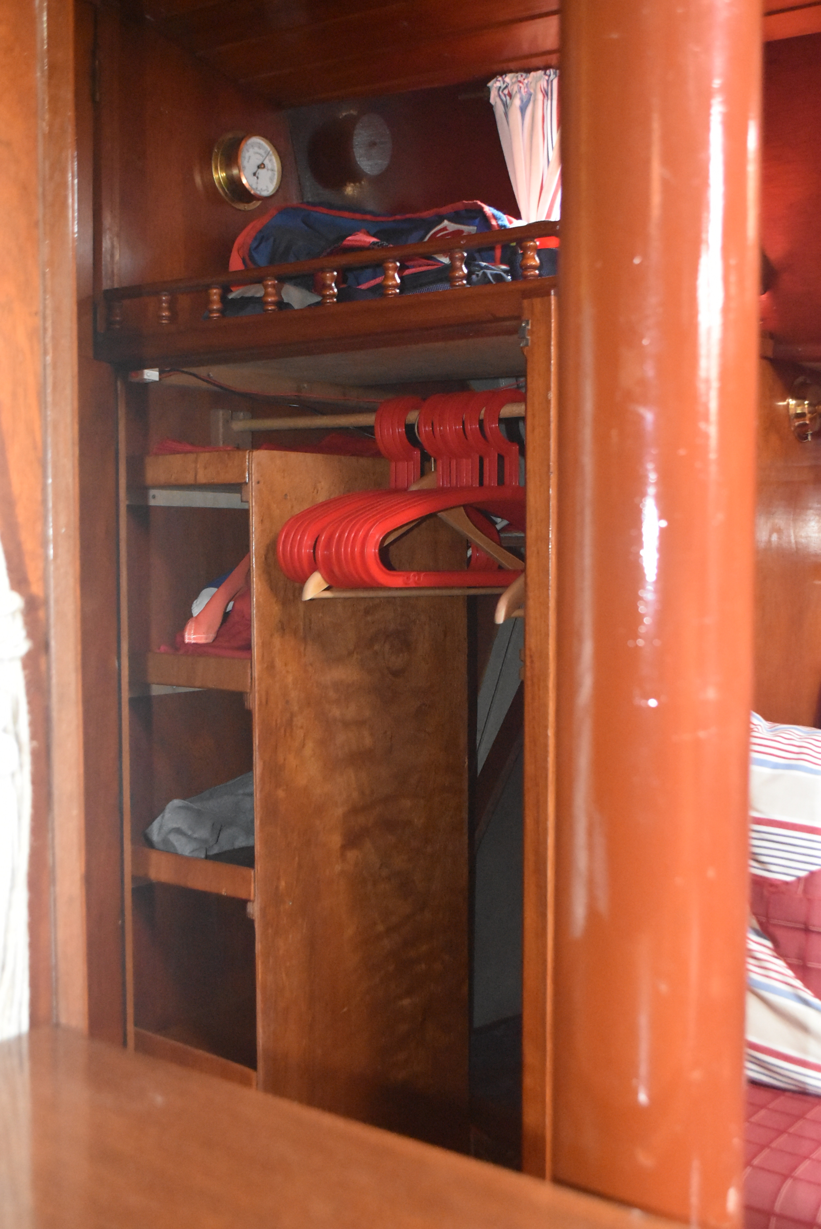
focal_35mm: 42
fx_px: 1434
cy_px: 614
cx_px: 410
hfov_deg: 31.9
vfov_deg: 46.4
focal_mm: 28
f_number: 4.5
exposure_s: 1/60
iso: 6400
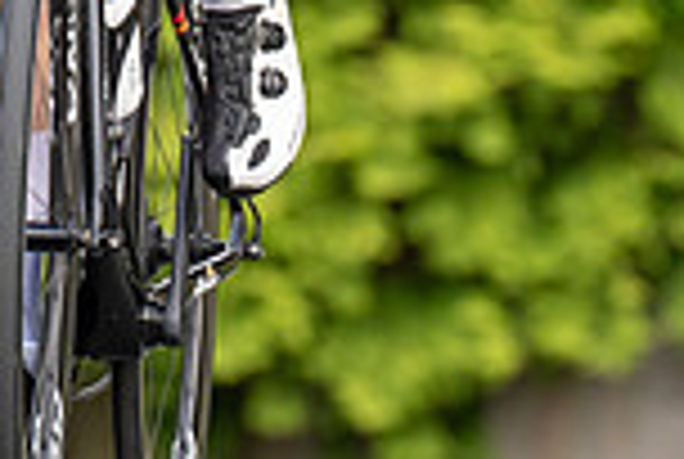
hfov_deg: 2.1
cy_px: -732
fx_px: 18390
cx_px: 107
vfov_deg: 1.4
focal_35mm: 966
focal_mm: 175
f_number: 4
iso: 400
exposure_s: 1/800
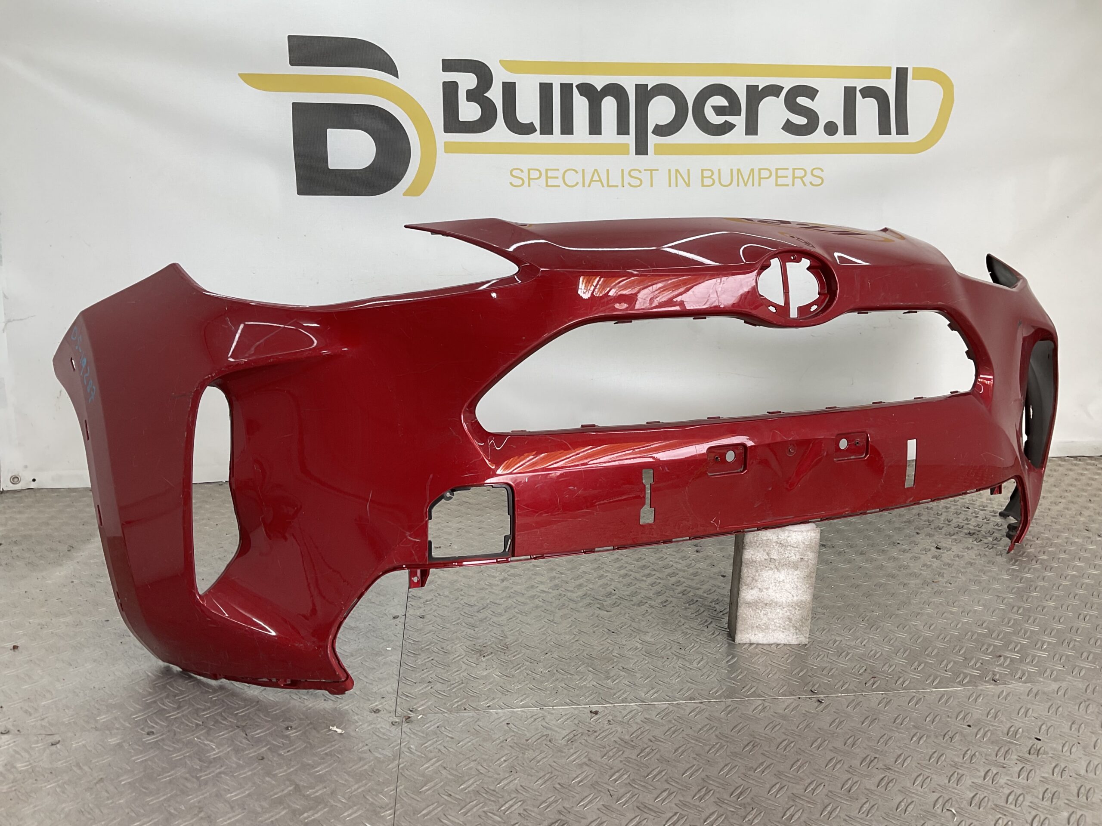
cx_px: 551
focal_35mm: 29
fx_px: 923
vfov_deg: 48.2
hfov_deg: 61.7
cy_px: 413
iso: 16
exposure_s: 1/167
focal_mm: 3
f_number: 1.8
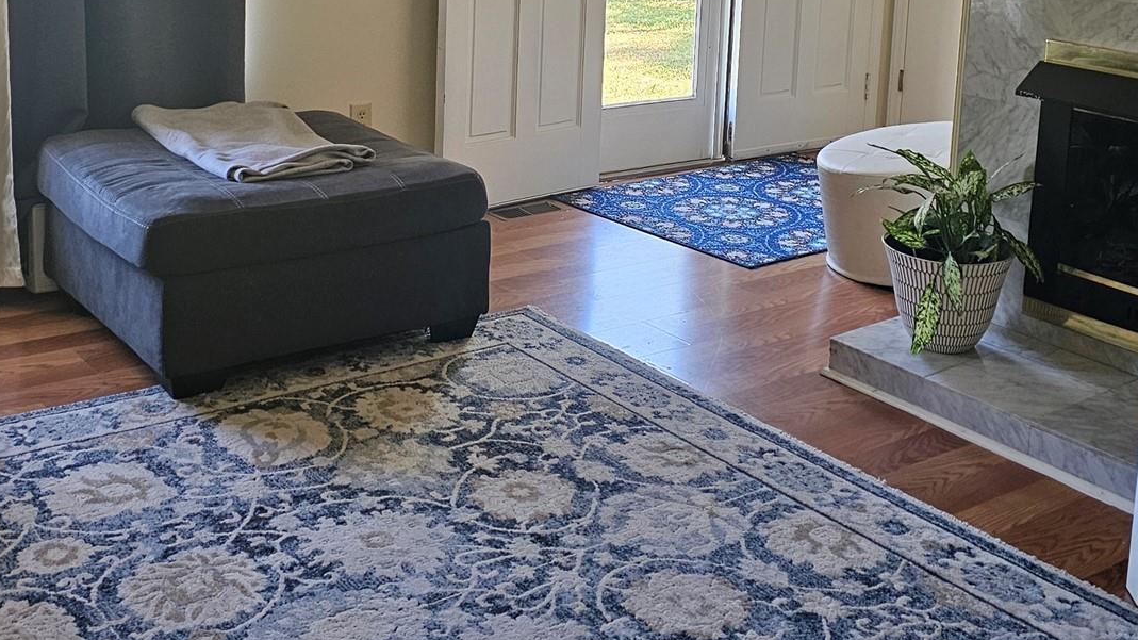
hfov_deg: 42.9
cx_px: 567
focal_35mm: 48
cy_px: 55
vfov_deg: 24.2
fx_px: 1448
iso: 160
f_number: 1.7
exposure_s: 1/120
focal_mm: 6.3
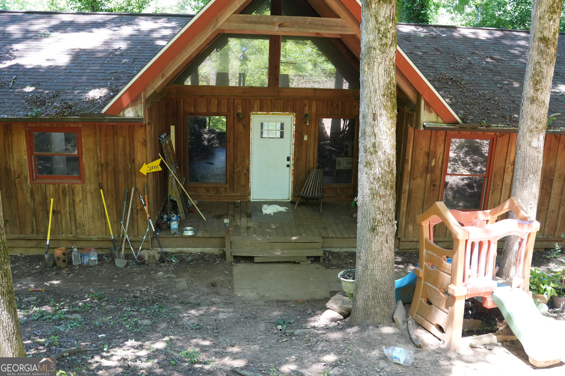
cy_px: 188
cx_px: 282
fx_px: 501
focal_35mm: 32
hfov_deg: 58.8
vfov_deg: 41.2
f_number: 4
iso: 640
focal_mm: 21.3
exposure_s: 1/160
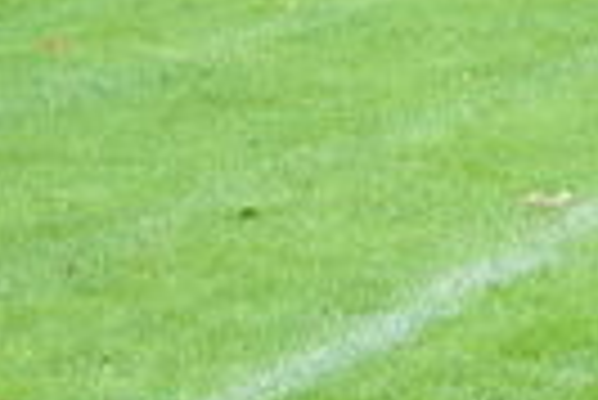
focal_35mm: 438
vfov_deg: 3.1
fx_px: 7284
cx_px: 724
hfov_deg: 4.7
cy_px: -317
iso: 100
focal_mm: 19.6
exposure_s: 1/30
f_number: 5.8
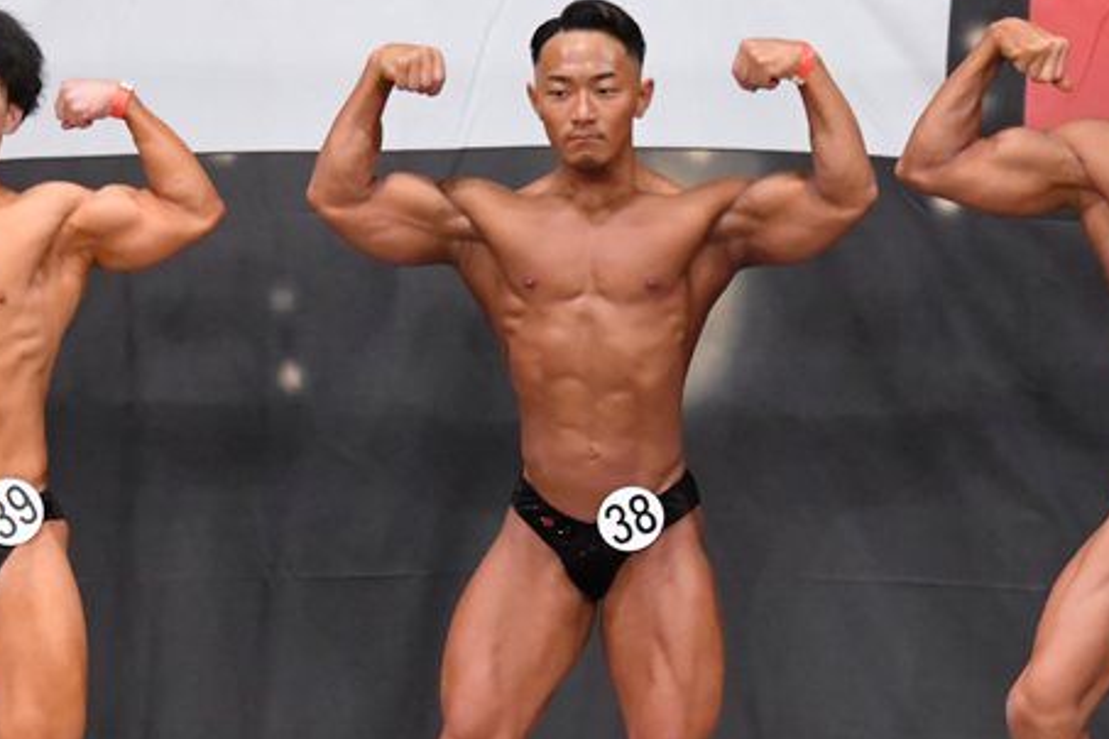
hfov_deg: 5.4
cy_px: 475
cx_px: 403
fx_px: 11859
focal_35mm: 385
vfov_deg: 3.6
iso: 6400
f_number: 5.6
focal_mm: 150
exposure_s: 1/400
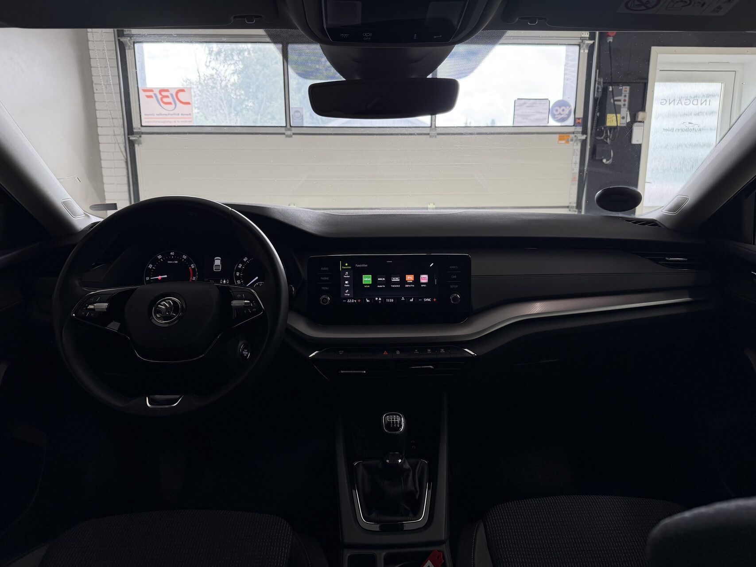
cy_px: 284
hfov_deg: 71.6
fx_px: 524
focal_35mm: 24
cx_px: 378
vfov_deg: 56.8
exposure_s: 1/183
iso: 100
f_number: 1.78
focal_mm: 6.76
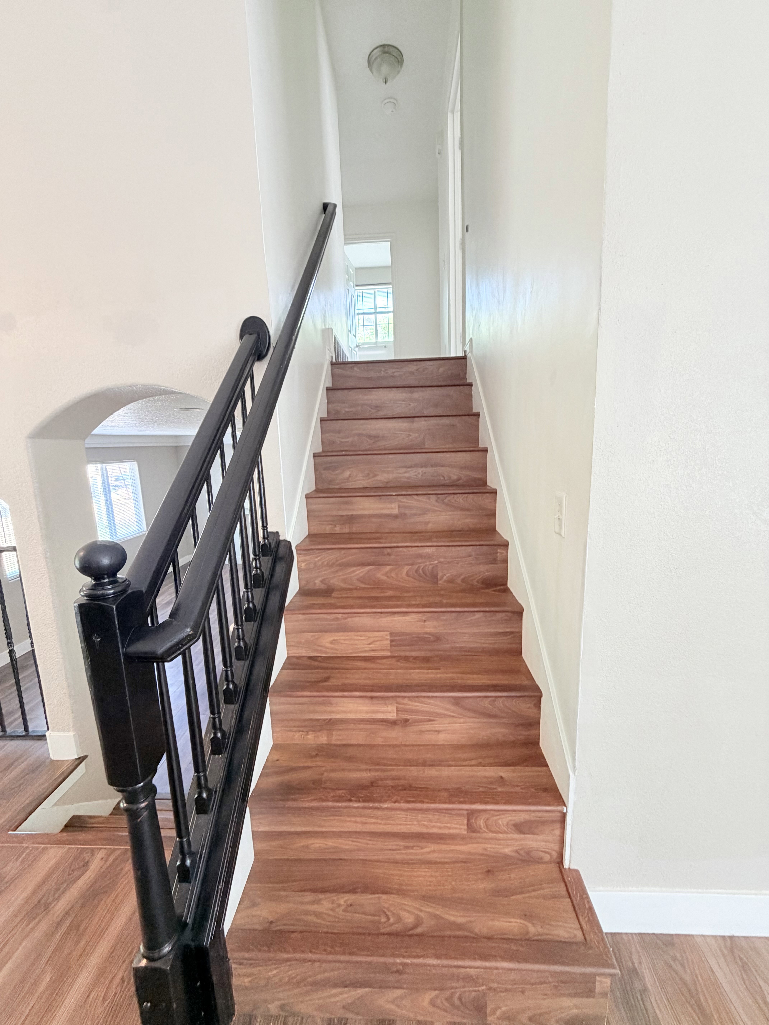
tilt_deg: -9.6
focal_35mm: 14
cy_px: 512
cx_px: 384
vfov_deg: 102.1
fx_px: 415
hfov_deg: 85.7
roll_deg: +2.8
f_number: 2.2
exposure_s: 1/60
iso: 200
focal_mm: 2.22
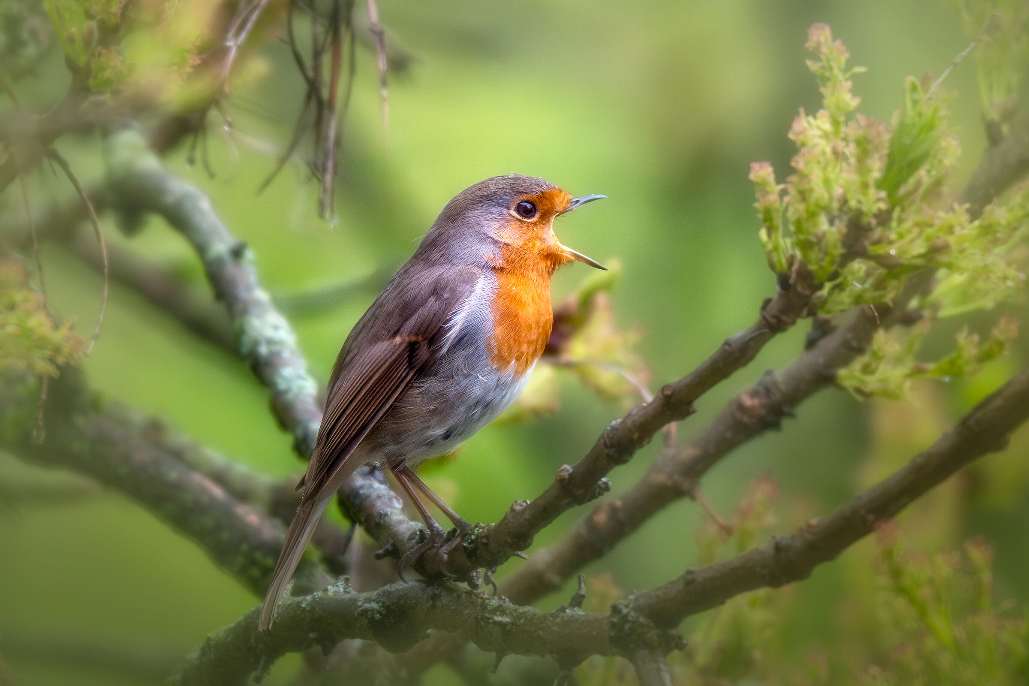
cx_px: 514
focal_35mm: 600
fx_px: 17149
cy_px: 343
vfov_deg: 2.3
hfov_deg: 3.4
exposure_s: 1/2000
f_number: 6.3
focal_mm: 600
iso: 1600
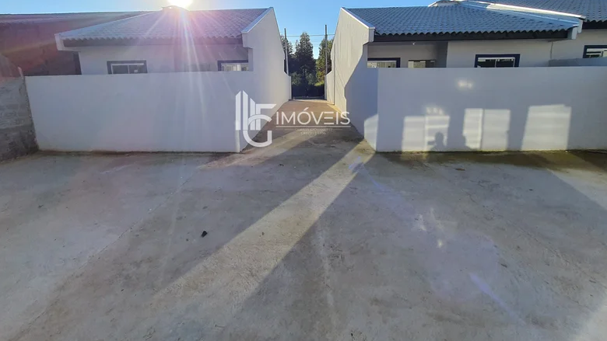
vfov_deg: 68.9
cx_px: 293
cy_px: 118
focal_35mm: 15
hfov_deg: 103.0
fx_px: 241
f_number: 2.2
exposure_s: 1/1160
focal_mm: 1.74
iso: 50
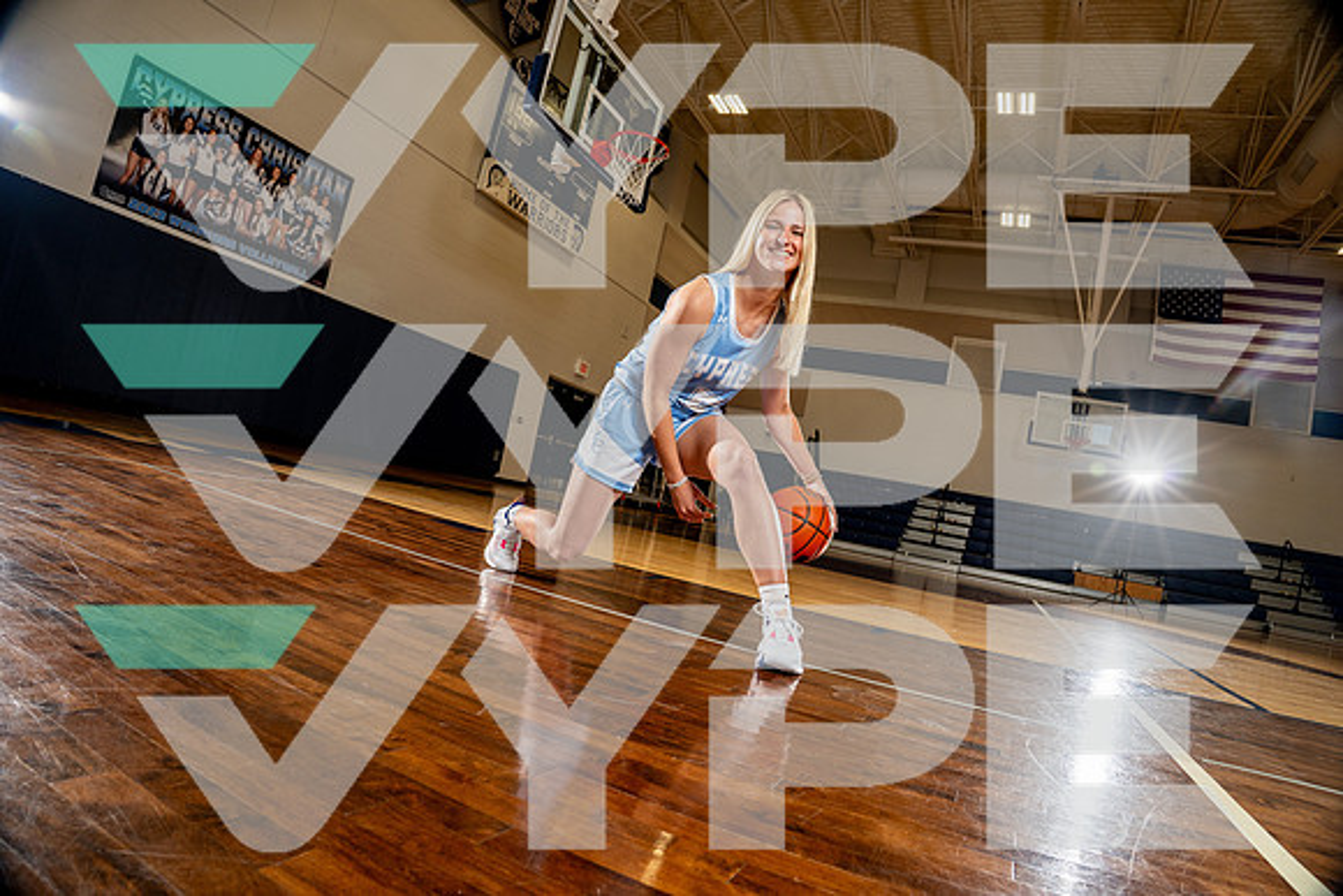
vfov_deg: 62.0
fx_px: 746
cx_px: 672
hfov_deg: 84.0
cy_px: 448
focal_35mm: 20
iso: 400
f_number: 5.6
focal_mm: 20
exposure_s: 1/250
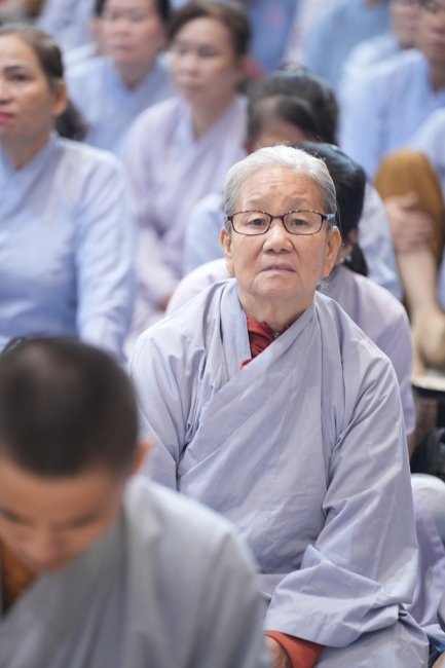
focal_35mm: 143
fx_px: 2653
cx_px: 222
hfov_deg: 9.6
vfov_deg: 14.4
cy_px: 334
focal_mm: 143
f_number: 2.8
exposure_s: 1/100
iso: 2500
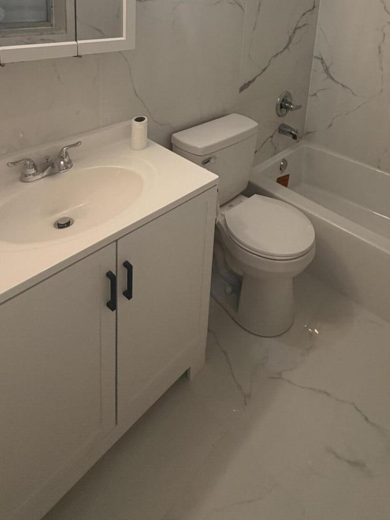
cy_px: 67
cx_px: 269
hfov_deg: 53.5
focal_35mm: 25
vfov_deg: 60.4
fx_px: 376
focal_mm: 2.22
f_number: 2.2
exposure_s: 1/120
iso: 320
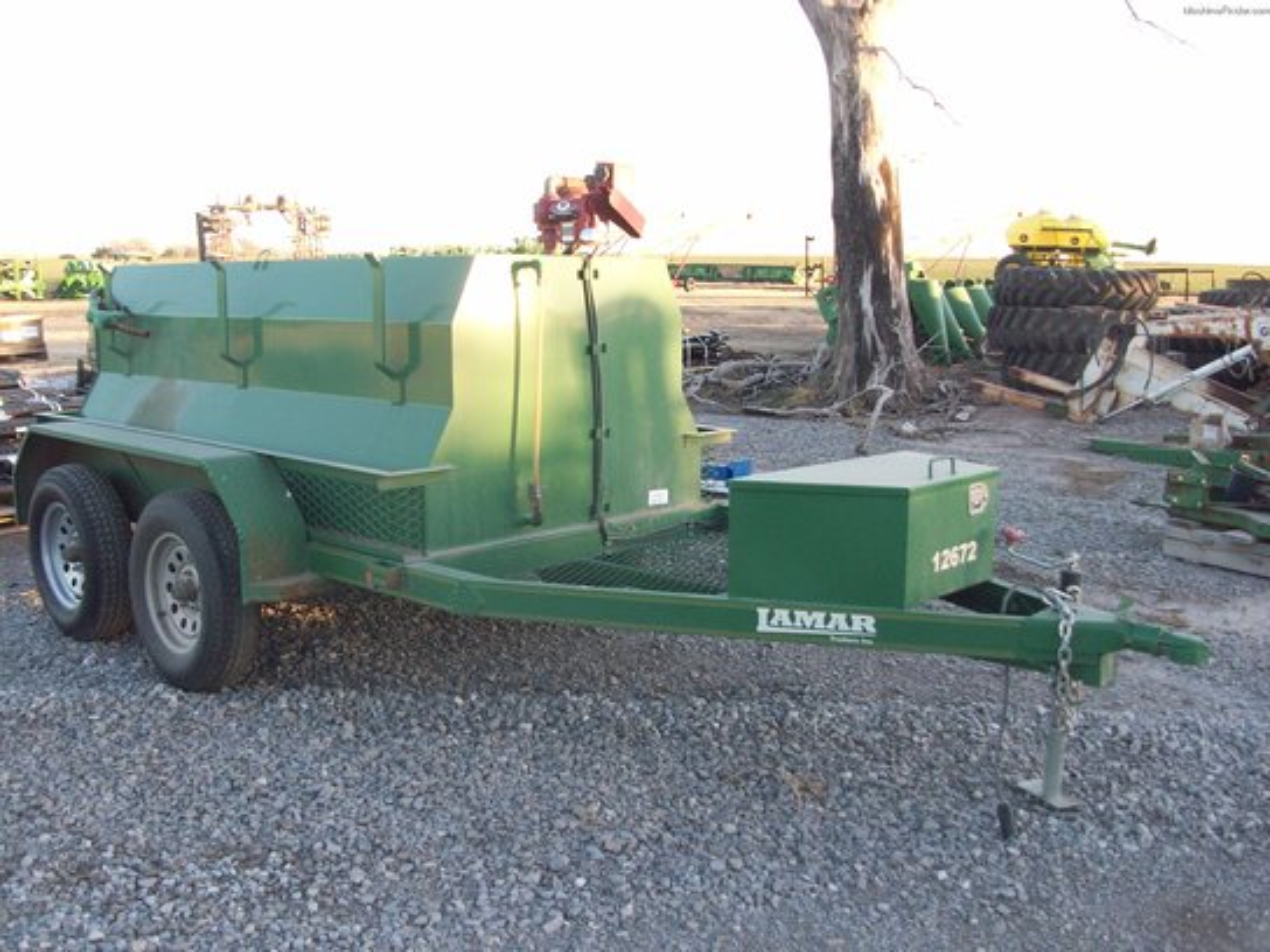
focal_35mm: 34
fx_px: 1247
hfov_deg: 54.0
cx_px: 635
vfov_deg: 41.8
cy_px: 476
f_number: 2.8
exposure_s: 1/128
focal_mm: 5.7
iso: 102
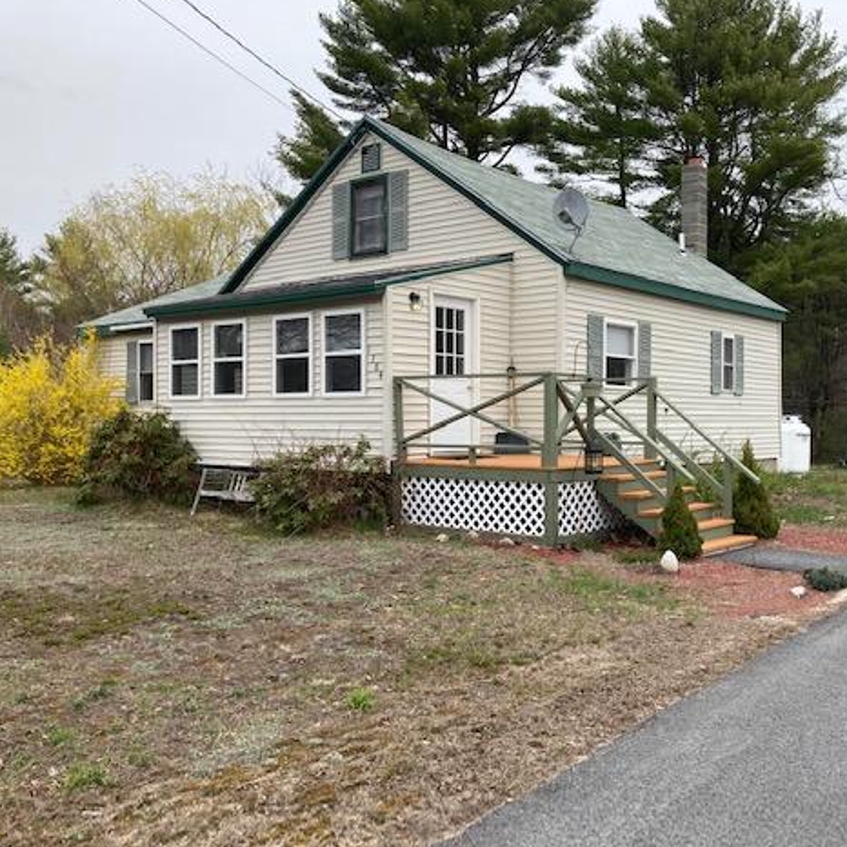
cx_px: 567
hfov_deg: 47.6
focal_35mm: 34
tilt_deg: +1.1
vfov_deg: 48.5
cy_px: 425
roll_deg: -0.1
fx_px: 941
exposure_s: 1/979
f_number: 1.8
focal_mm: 3.99
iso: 20
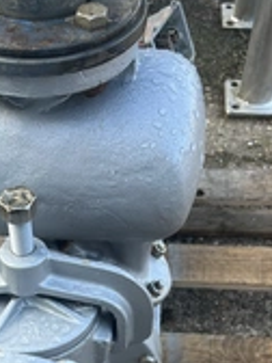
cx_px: 69
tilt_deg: -57.8
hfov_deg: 23.4
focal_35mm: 62
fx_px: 650
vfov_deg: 28.2
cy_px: 404
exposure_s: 1/129
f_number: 1.6
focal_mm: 5.1
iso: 32
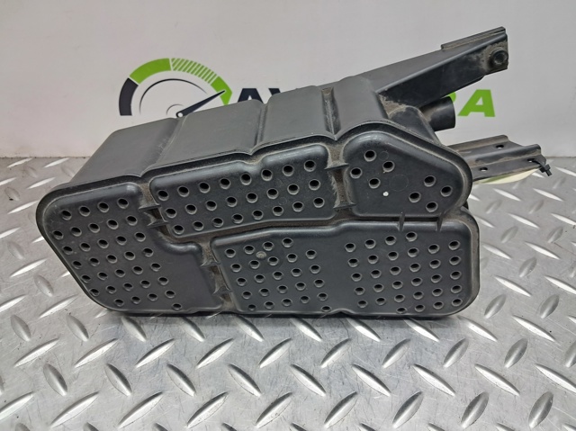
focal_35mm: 27
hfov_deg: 65.4
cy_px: 216
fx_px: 449
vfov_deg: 51.3
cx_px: 288
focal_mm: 4
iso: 160
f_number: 1.8
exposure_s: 1/50
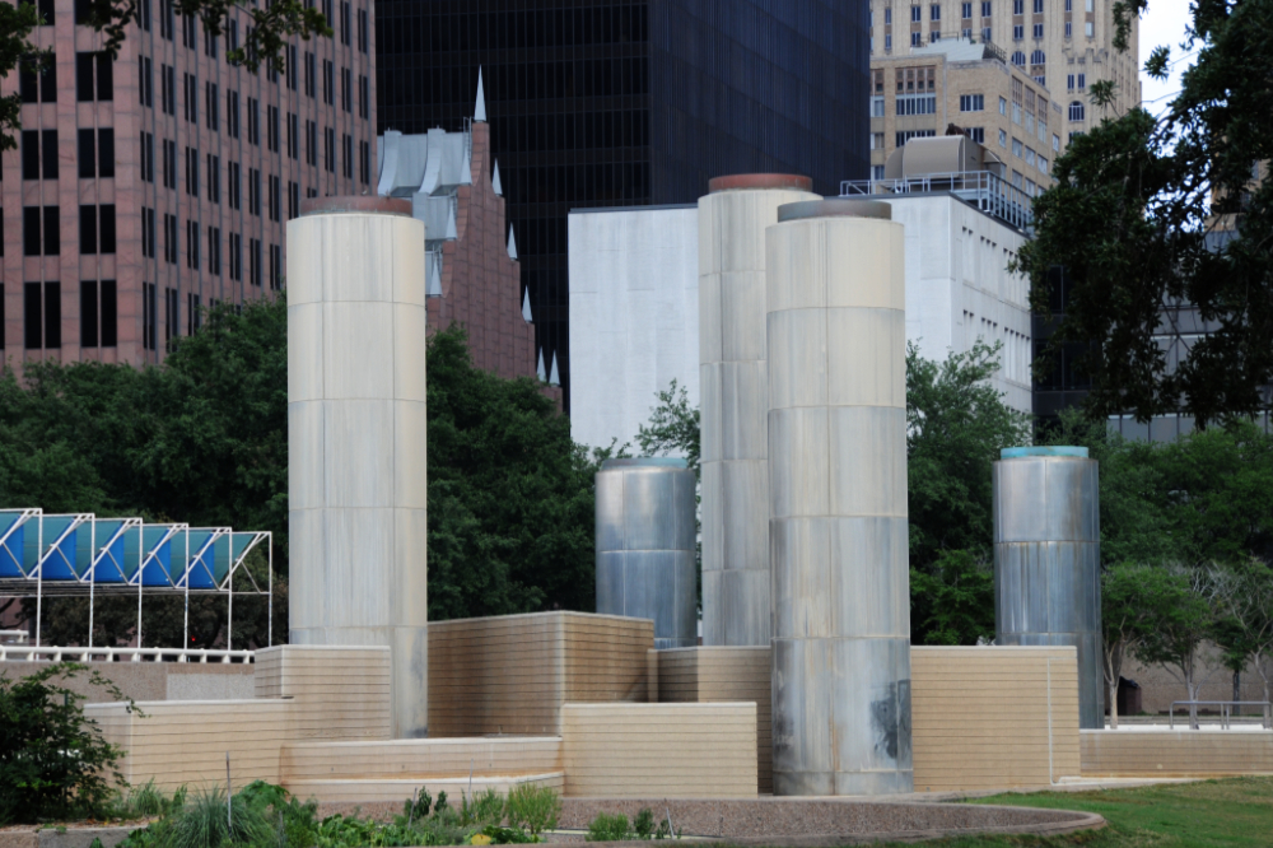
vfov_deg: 12.2
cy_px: 424
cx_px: 636
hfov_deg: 18.2
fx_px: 3977
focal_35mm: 112
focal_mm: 75
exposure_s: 1/250
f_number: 10
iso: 320
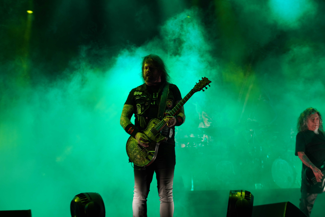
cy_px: 108
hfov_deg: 34.5
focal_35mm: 58
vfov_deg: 23.4
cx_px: 162
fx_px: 524
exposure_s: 1/100
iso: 250
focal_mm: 58
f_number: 4
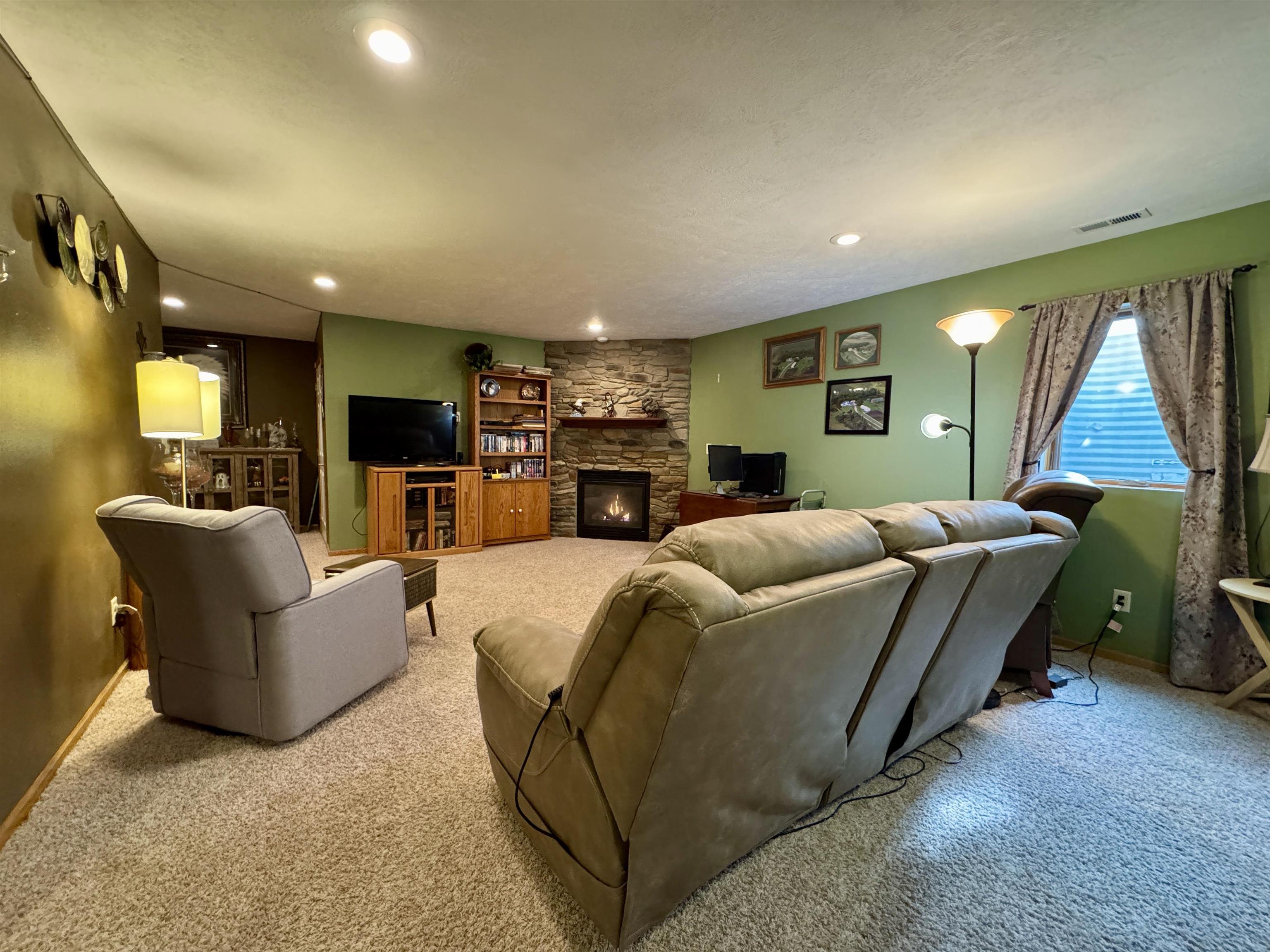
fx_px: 514
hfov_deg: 102.1
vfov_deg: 85.7
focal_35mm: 14
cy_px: 476
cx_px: 635
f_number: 2.2
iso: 1000
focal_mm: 2.22
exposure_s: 1/60
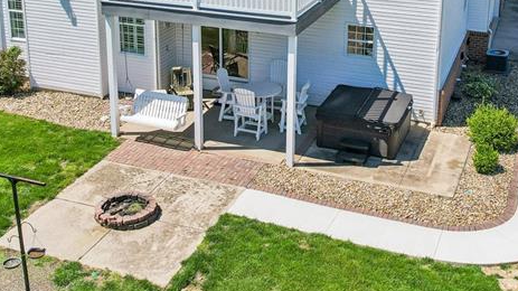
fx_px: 700
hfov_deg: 40.6
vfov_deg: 22.8
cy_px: 17
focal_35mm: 51
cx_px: 281
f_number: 2.8
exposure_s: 1/3000
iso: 100
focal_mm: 8.4
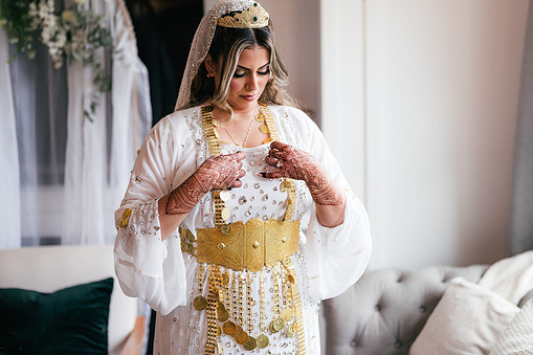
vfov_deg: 23.7
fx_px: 844
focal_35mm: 57
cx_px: 290
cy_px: 153
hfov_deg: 35.0
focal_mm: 50
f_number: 1.4
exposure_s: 1/125
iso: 80
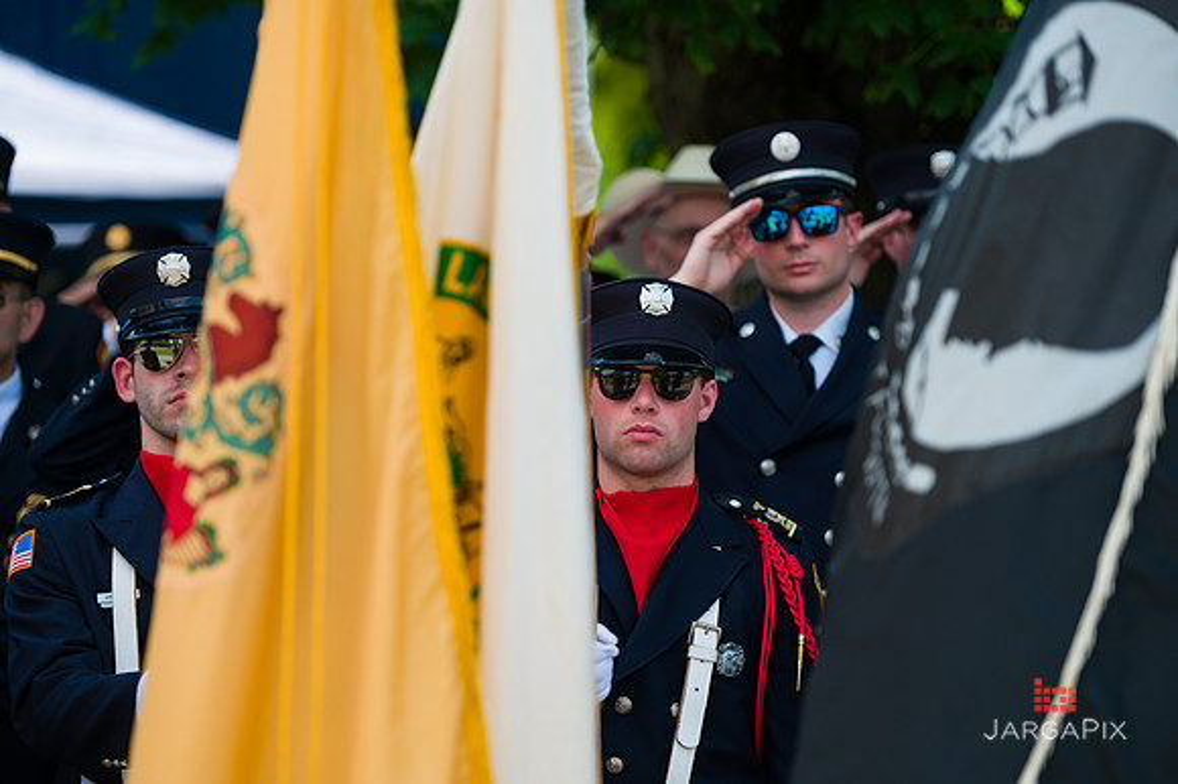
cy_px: 392
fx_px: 4578
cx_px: 589
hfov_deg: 14.7
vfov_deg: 9.8
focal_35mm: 140
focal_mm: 140
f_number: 3.2
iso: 200
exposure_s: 1/1600
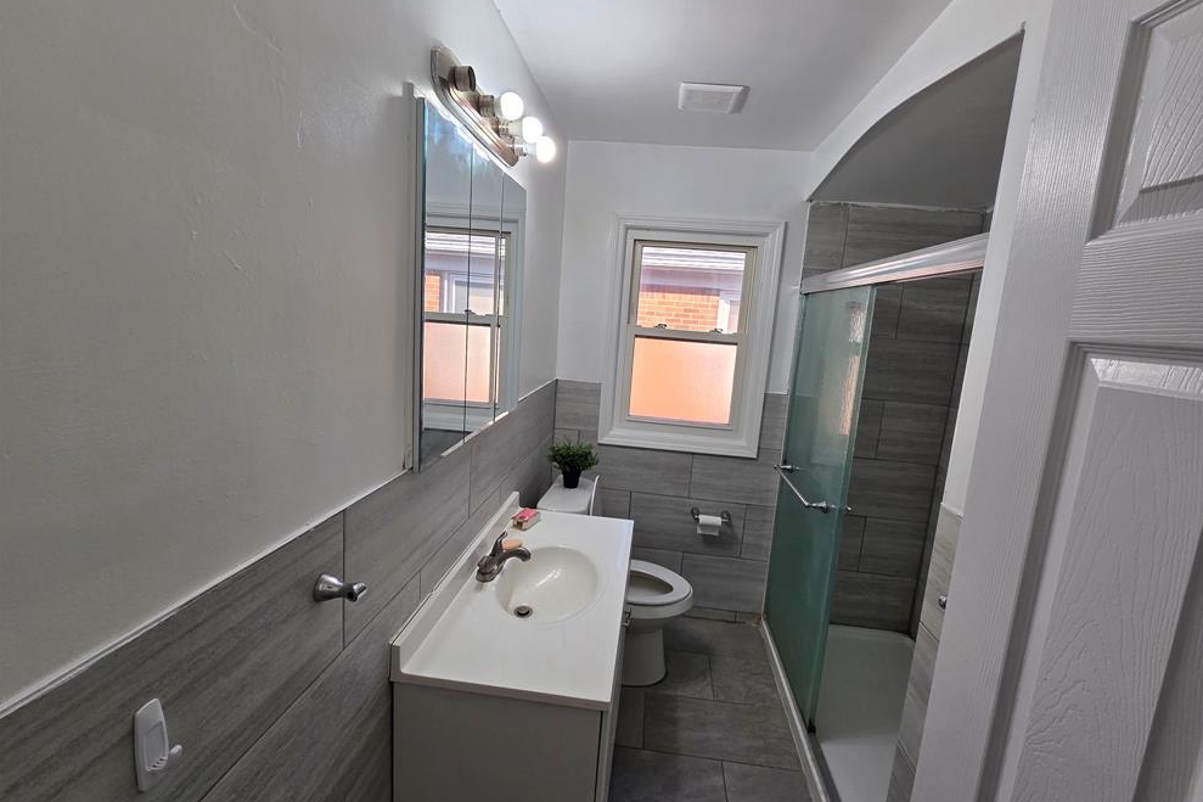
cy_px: 397
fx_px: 468
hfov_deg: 104.2
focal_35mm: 14
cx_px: 615
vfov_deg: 81.2
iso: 50
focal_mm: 2.2
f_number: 2.2
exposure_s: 1/147
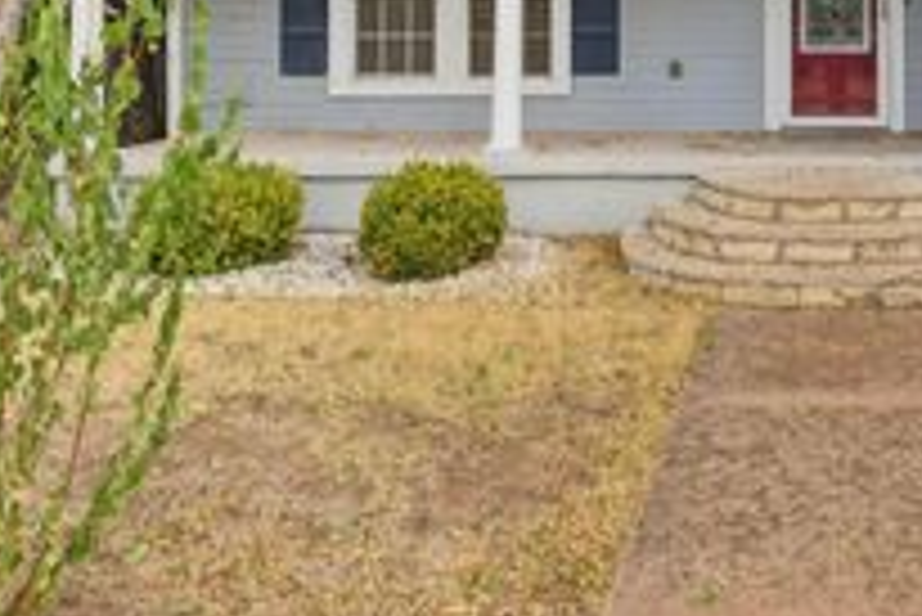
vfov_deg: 31.9
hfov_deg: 44.8
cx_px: 837
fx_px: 1000
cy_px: 18
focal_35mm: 39
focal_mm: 16
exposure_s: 1/125
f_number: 7.1
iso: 3200
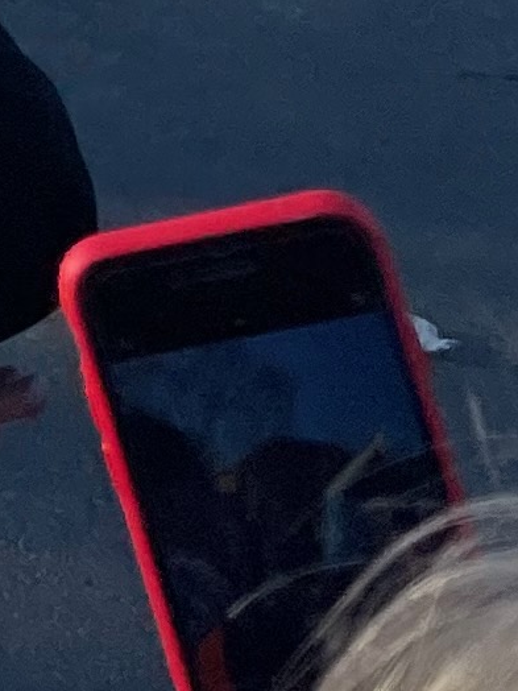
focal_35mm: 200
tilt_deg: +1.4
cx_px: -1388
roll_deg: +3.4
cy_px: -1799
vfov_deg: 7.7
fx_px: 3990
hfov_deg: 6.4
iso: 32
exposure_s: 1/1825
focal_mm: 4.2
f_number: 1.6
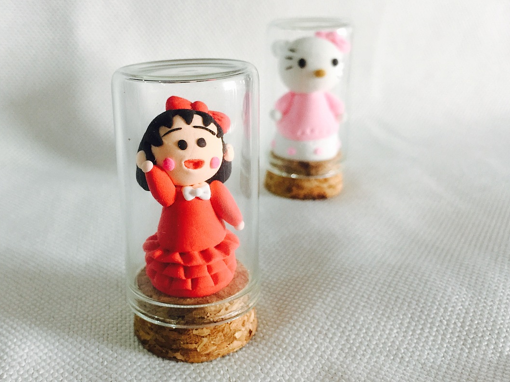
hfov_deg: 52.4
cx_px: 216
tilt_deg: -22.5
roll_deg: -1.0
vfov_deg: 40.7
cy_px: 182
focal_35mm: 35
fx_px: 515
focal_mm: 4.15
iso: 160
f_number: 2.2
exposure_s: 1/33
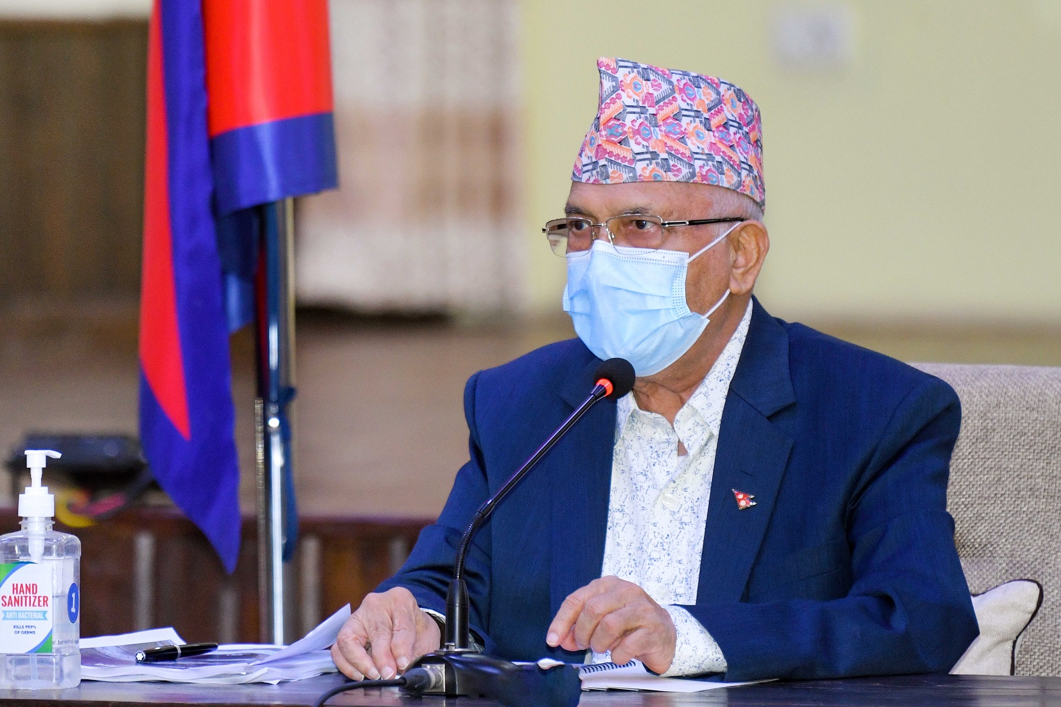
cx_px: 530
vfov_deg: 6.9
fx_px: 5893
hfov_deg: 10.3
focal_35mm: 200
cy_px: 354
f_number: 2.8
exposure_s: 1/125
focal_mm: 200
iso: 800
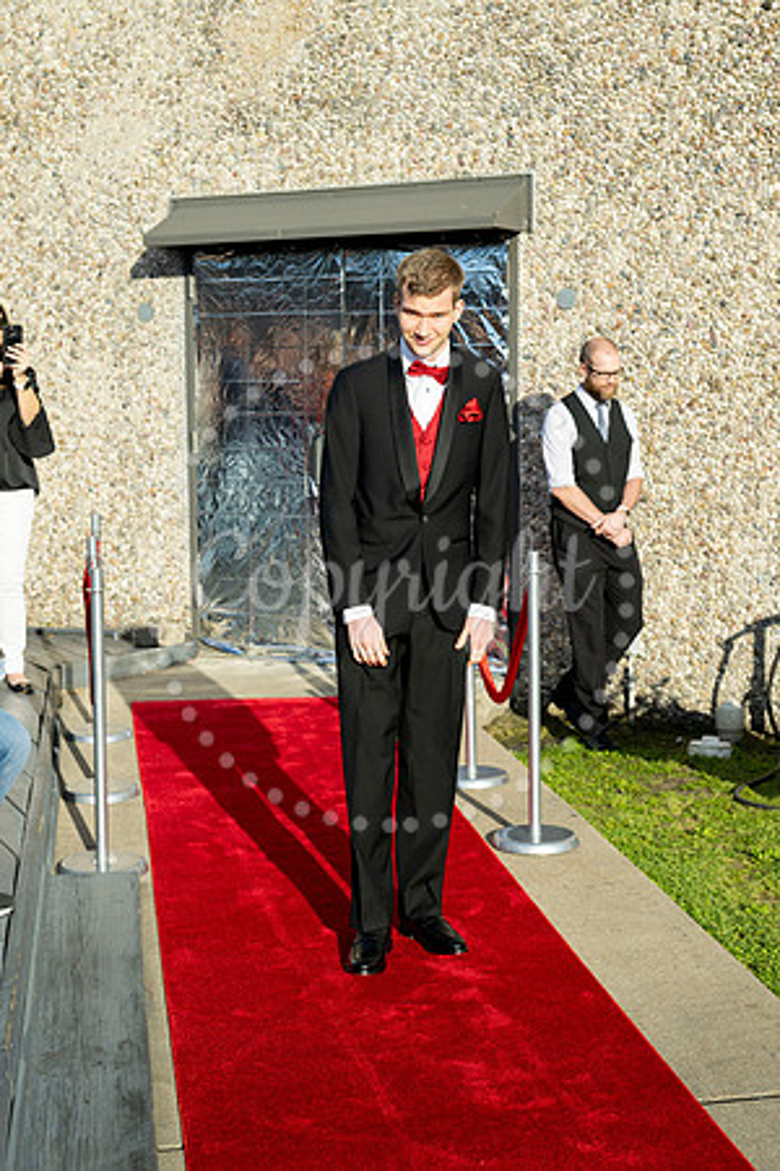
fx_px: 1722
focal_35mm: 53
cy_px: 586
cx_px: 390
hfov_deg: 25.5
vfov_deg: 37.5
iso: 400
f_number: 5.6
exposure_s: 1/2500
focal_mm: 53
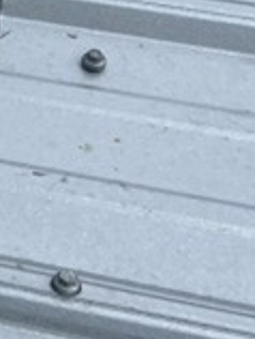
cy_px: -97
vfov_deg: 11.5
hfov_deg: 7.9
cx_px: -463
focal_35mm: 168
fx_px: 1646
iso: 32
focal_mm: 4.25
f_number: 1.8
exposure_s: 1/8929
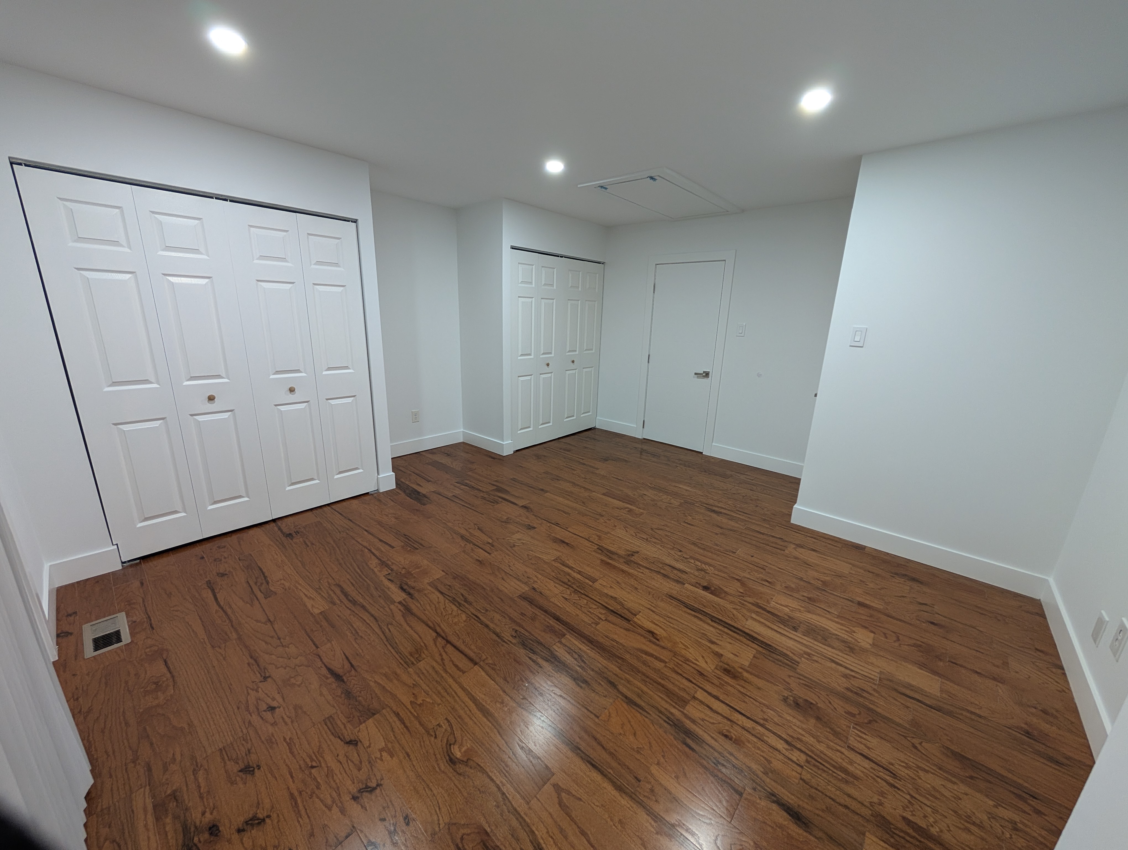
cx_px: 564
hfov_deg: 110.5
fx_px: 392
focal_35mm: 12
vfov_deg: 94.6
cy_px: 425
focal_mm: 2.02
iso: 121
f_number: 1.7
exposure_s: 1/23.8
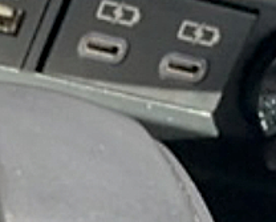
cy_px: 693
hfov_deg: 8.6
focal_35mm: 225
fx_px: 1841
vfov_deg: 6.3
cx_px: 50
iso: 32
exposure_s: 1/60
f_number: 1.8
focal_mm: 3
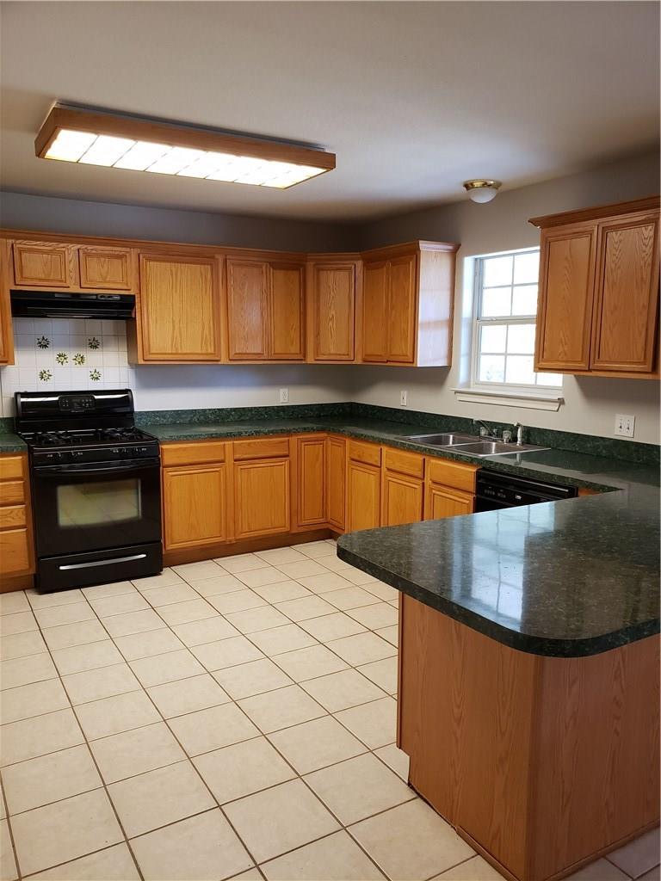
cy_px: 440
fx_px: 662
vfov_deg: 67.3
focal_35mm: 26
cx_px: 330
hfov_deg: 53.1
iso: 320
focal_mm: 4.3
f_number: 2.4
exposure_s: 1/40
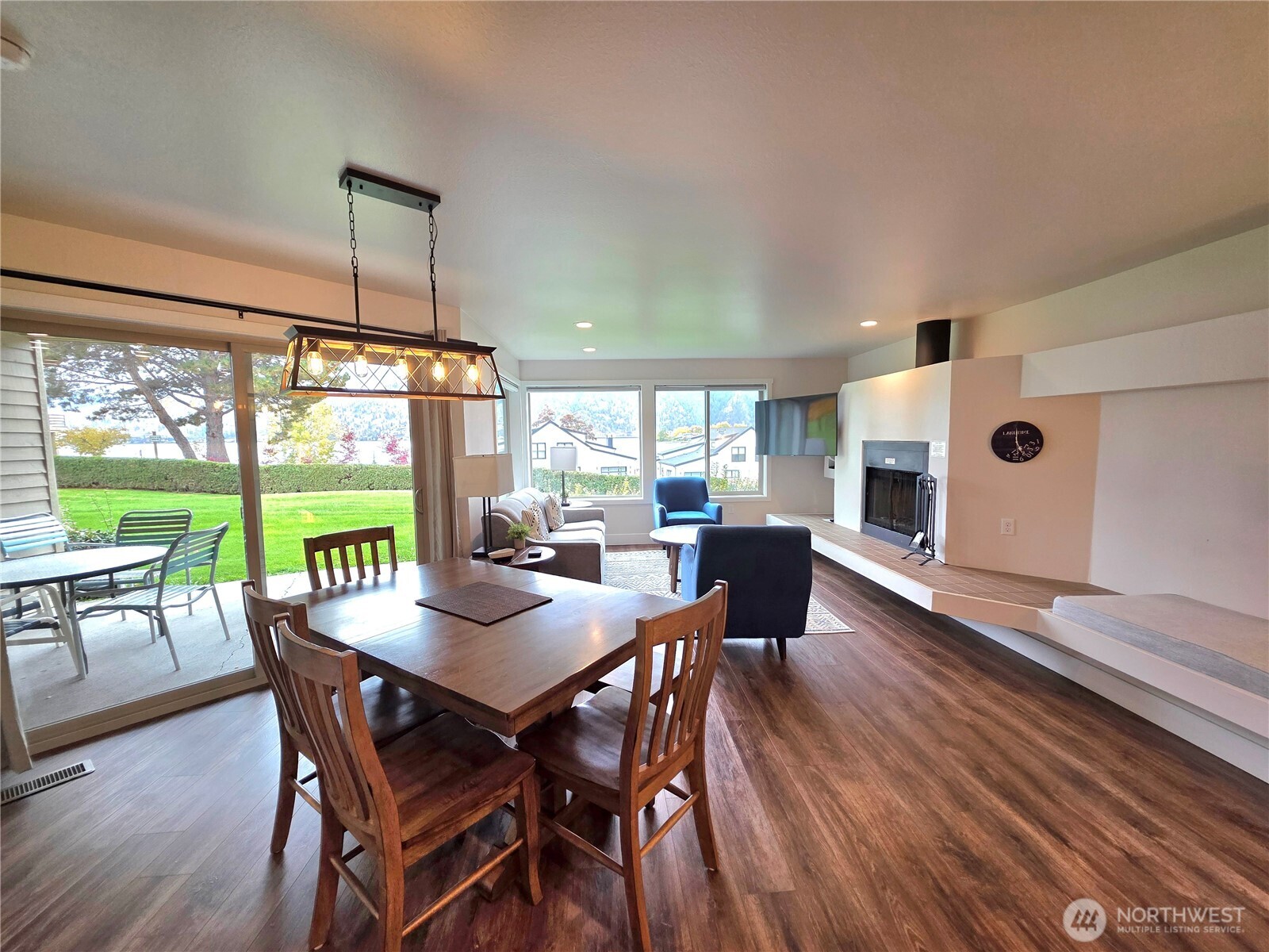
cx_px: 634
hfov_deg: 106.2
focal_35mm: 13
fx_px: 477
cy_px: 476
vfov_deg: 89.9
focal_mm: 2.2
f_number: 1.9
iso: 125
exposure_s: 1/120
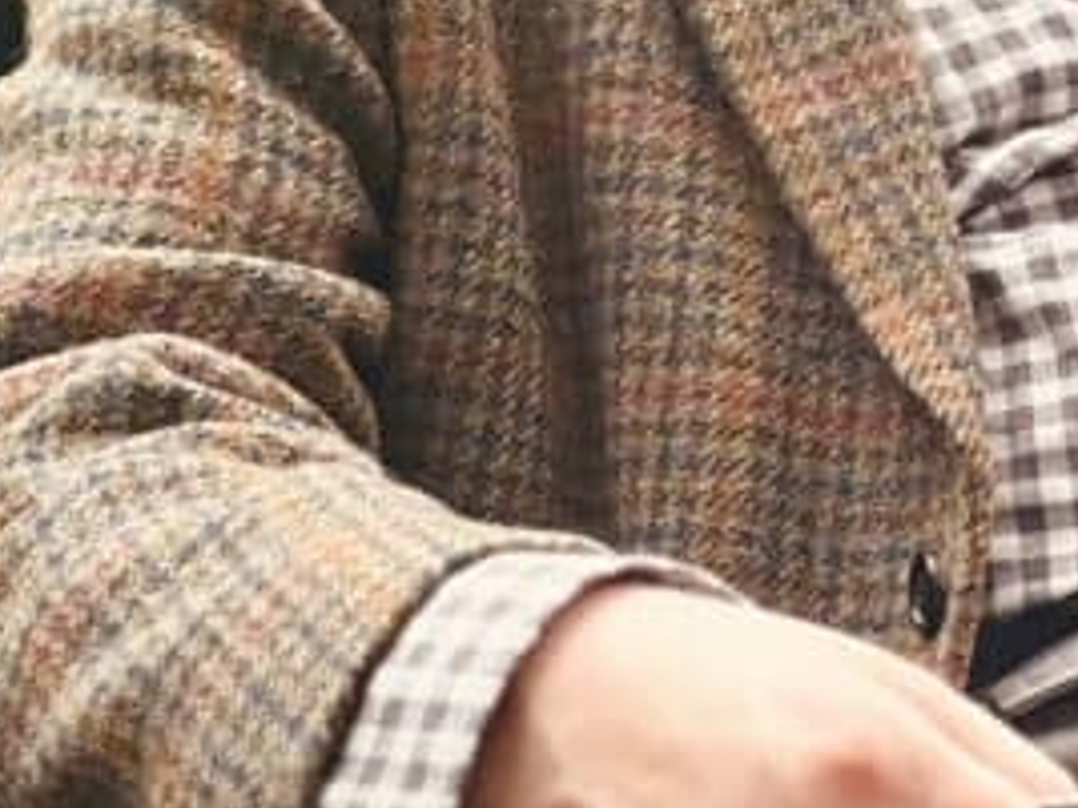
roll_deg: -2.4
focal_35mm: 294
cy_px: -406
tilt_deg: -2.2
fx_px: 9156
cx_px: 1291
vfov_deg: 5.0
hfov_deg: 6.7
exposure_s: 1/121
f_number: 2.8
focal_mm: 9
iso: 50
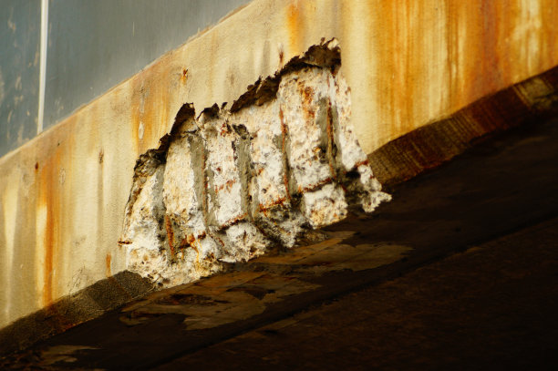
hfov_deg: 9.8
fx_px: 3252
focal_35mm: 210
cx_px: 279
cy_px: 186
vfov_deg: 6.5
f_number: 5.6
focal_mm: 140
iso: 200
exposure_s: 1/250
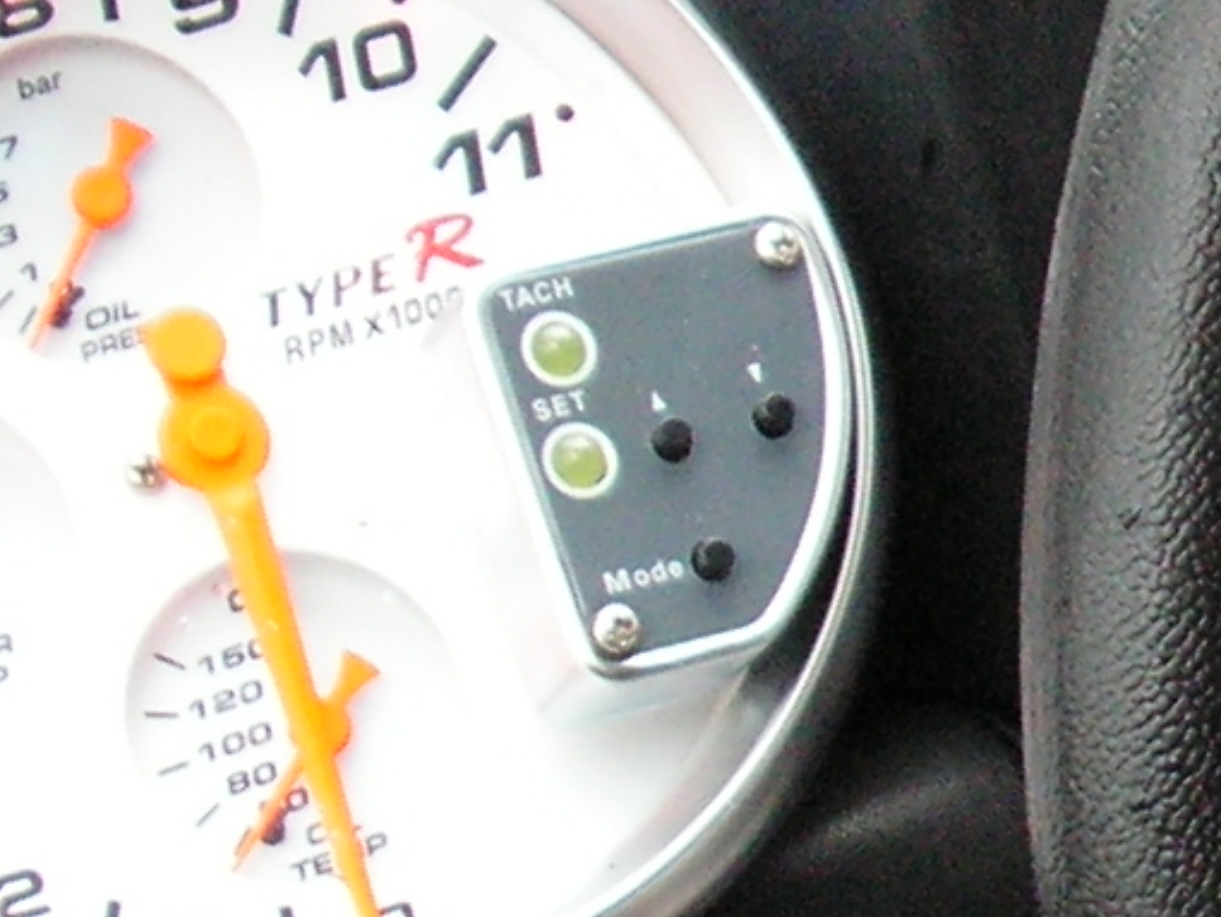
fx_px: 6386
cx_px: 1871
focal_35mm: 181
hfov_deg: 10.5
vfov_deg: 8.2
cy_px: 523
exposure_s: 1/40
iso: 160
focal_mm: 6
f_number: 3.2
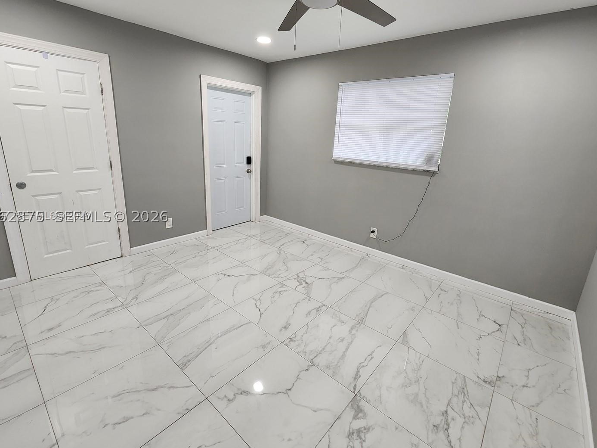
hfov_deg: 98.2
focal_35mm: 15
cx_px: 300
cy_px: 216
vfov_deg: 81.7
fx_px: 259
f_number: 2.2
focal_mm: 2.2
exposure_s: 1/60
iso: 250
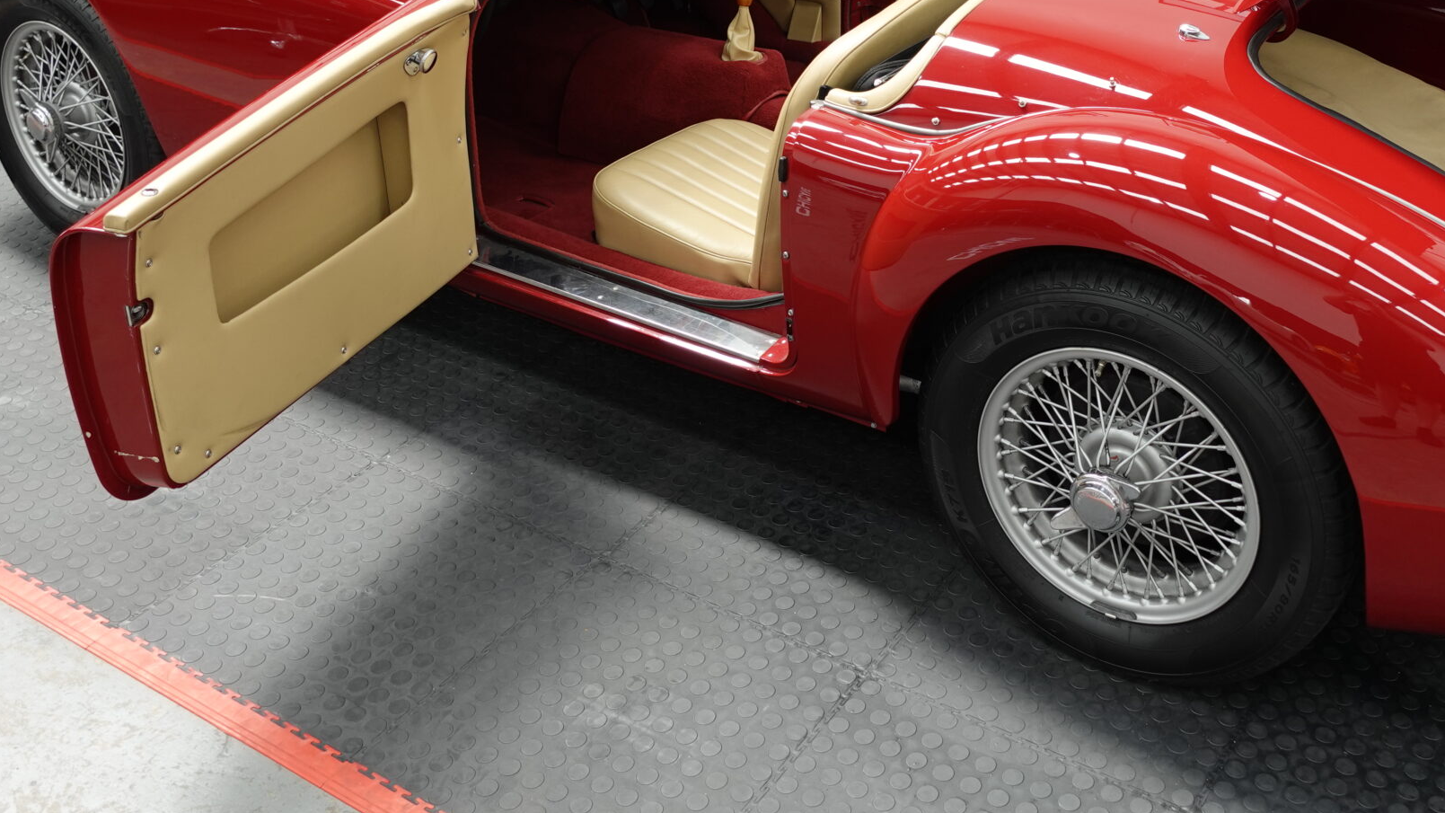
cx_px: 914
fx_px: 1533
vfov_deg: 28.7
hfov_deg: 49.9
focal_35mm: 40
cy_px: 101
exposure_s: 1/60
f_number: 2.8
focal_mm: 9.4
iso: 125
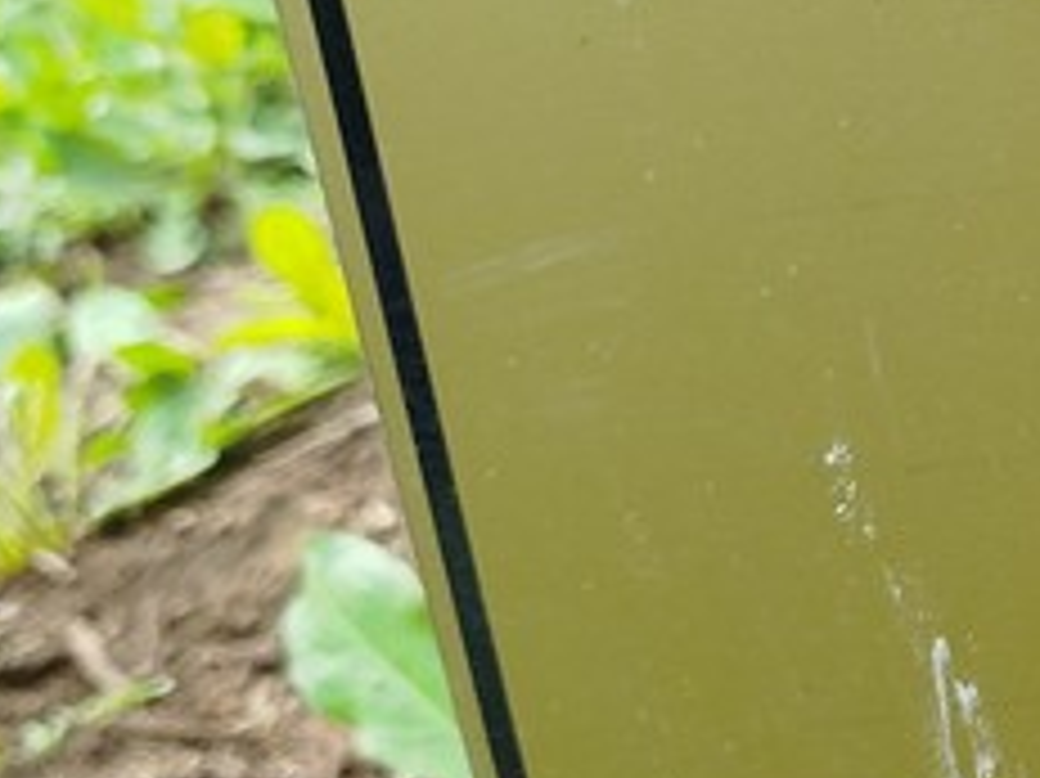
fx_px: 2492
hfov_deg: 21.1
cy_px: 535
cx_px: 1409
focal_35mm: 83
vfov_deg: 17.7
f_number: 1.7
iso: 50
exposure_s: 1/142
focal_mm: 5.31
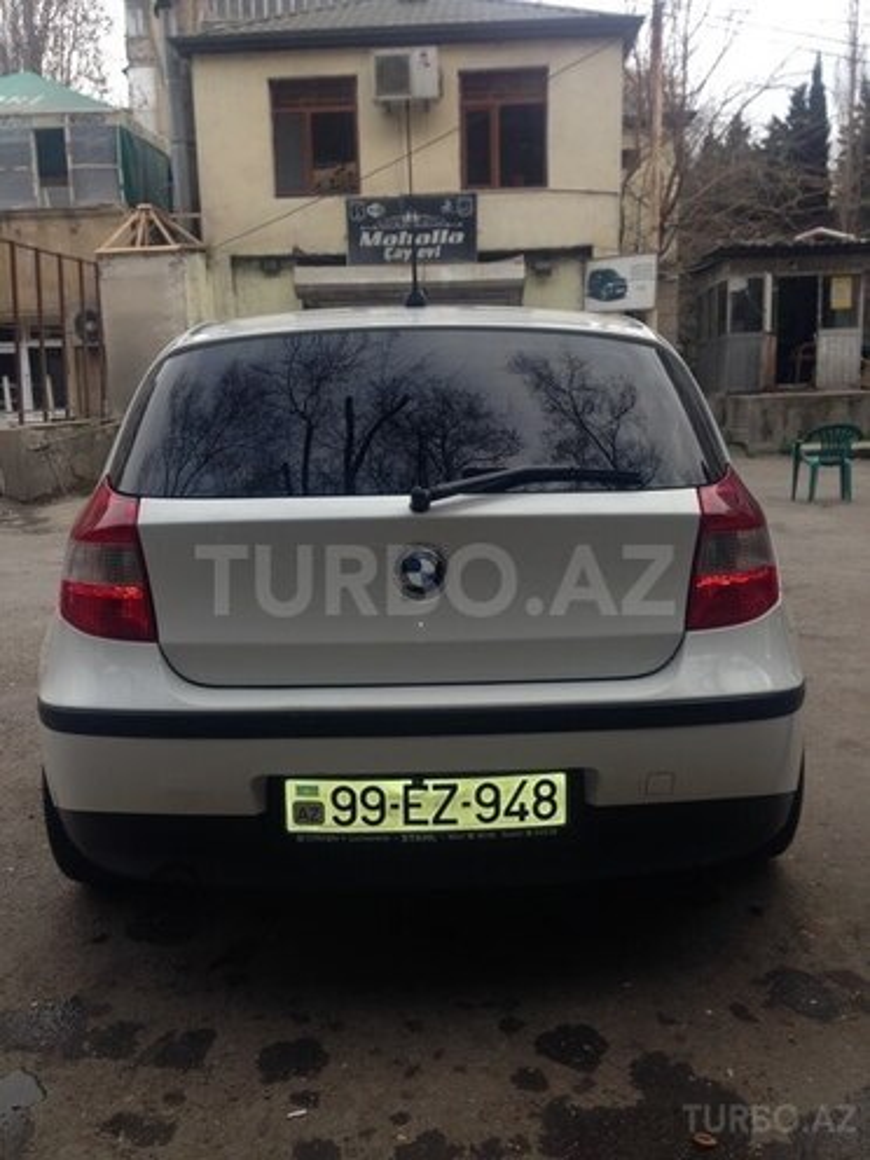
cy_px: 580
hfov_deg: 42.9
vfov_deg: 55.4
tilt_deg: -5.9
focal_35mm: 33
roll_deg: +0.9
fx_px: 1106
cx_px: 435
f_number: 2.4
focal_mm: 4.12
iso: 50
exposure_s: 1/220
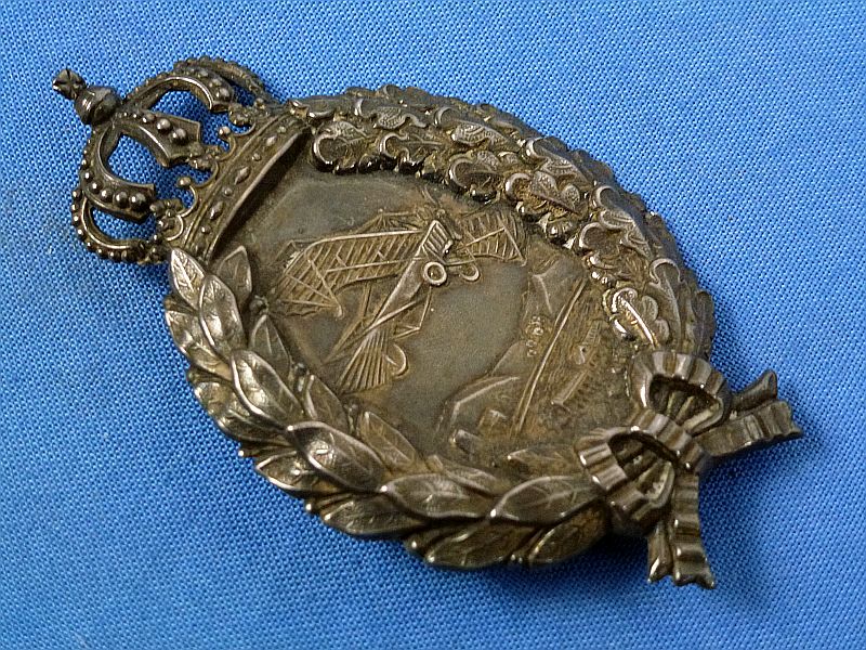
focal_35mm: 89
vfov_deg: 16.6
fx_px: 2227
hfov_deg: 22.0
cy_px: 325
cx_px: 433
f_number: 4.9
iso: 400
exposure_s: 1/60
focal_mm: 16
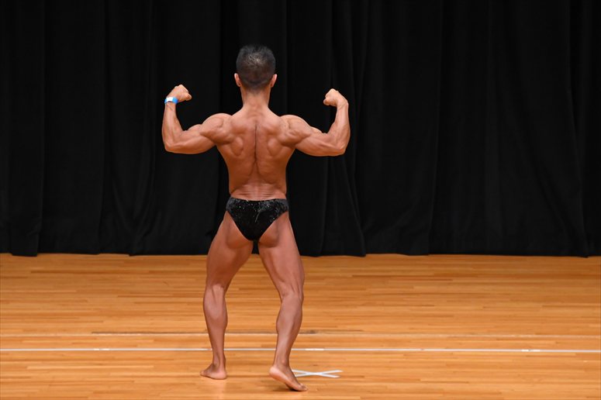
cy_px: 200
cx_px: 300
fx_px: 5006
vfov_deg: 4.6
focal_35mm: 300
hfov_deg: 6.9
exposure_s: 1/400
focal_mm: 200
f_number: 5.6
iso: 3200
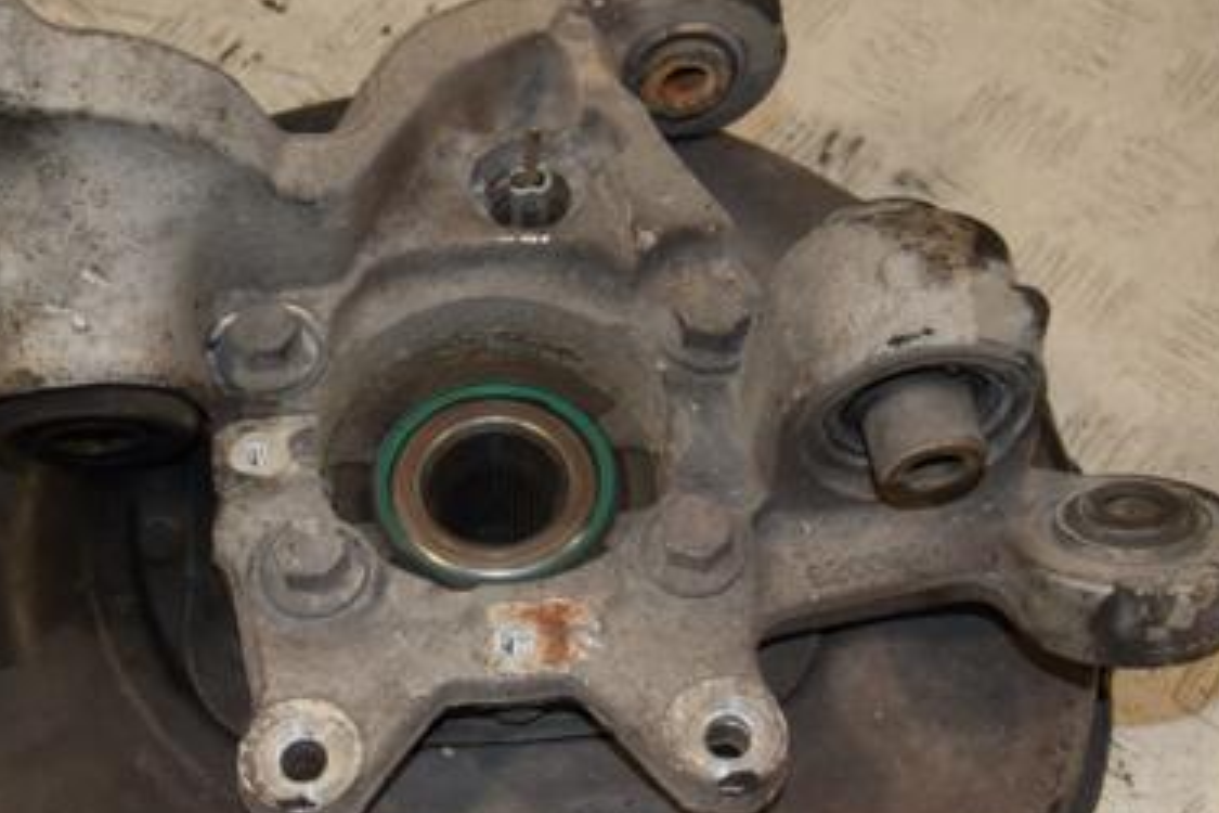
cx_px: 471
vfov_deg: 18.9
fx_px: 2438
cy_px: 465
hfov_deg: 28.0
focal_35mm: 72
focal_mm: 30
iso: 800
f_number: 6.3
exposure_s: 1/200
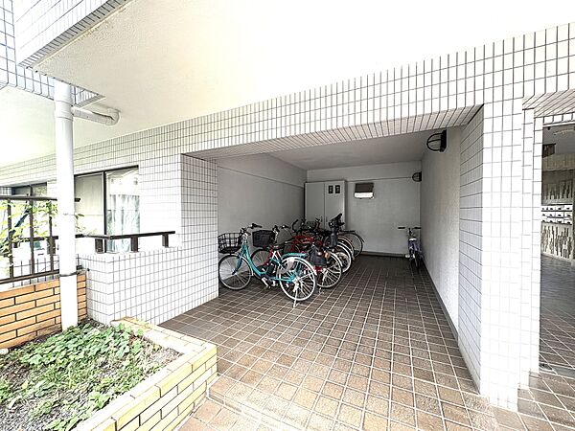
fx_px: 233
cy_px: 216
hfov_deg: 102.1
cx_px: 288
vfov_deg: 85.7
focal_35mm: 14
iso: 125
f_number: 2.2
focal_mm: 2.22
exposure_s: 1/99
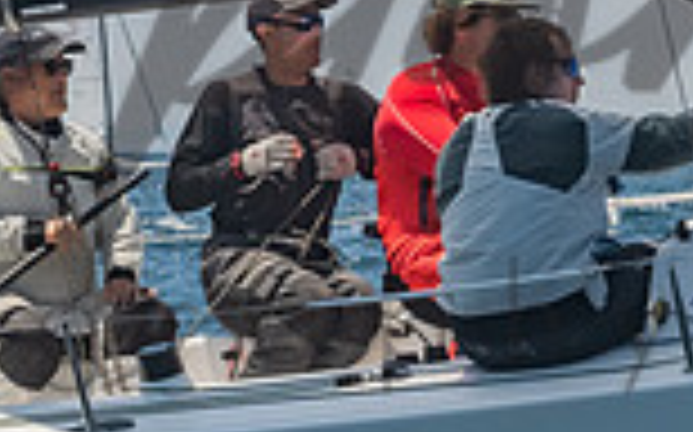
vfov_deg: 2.0
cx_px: 340
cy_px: 59
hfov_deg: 3.3
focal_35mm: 641
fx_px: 12097
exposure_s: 1/1000
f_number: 14
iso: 640
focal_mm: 100
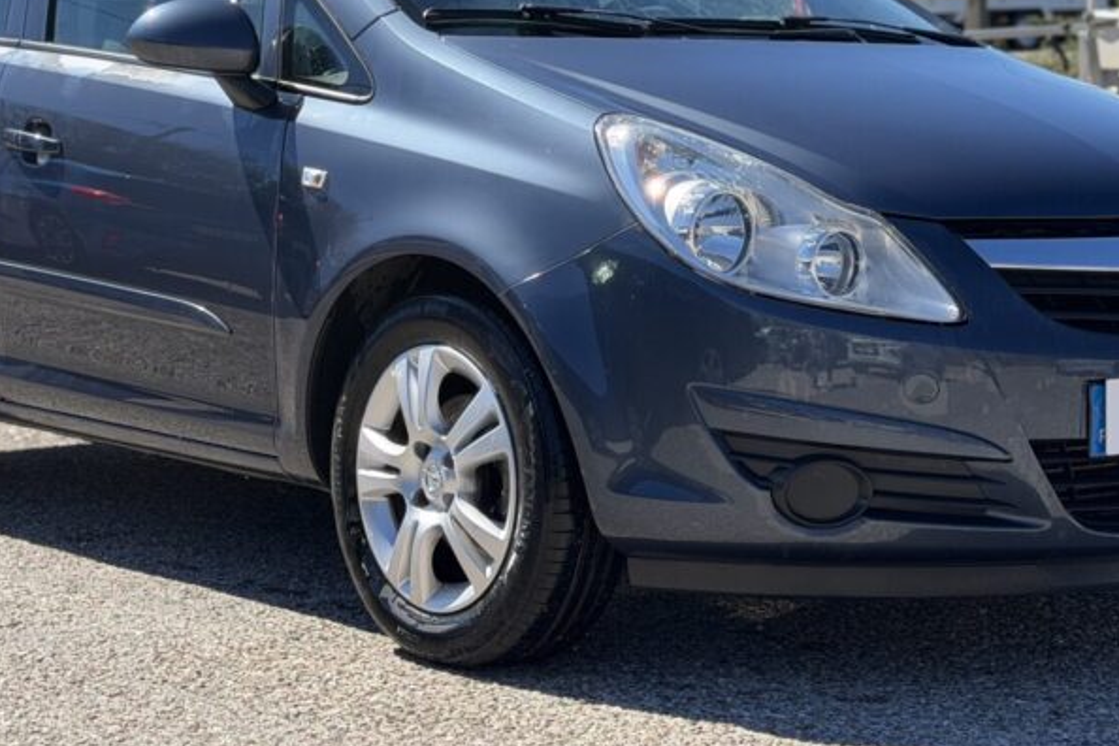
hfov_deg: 23.6
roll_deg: +1.6
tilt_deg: -0.3
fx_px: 2673
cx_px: 554
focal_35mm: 86
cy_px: 90
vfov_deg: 15.7
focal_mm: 6.76
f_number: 1.78
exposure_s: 1/2273
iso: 100
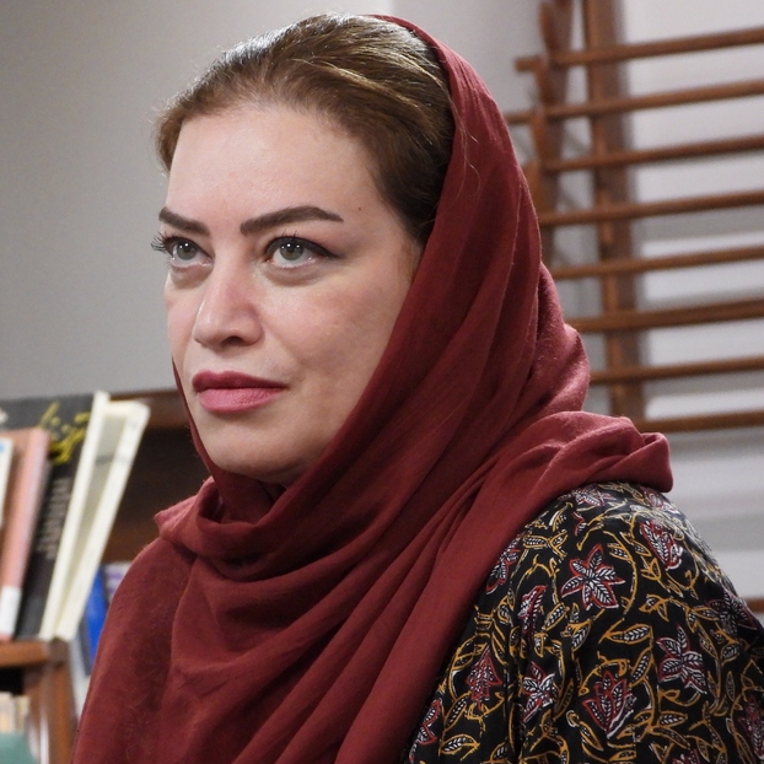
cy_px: 453
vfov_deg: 6.0
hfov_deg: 6.0
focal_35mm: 291
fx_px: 7266
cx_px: 195
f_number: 4.5
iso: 800
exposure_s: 1/10
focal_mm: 35.9
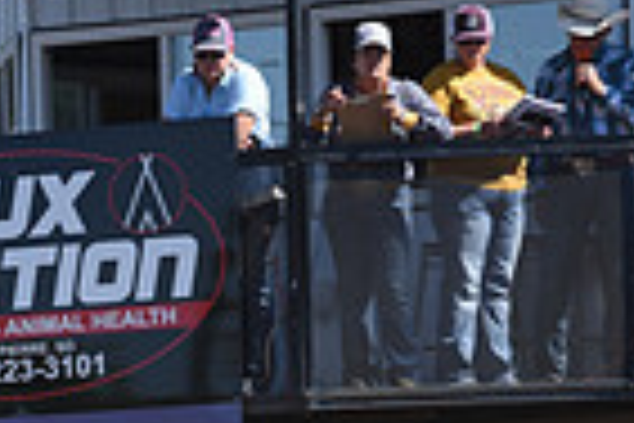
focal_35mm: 759
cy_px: 839
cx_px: -81
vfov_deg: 1.8
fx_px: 13366
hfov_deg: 2.7
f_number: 2.8
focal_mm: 185
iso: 320
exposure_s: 1/3200
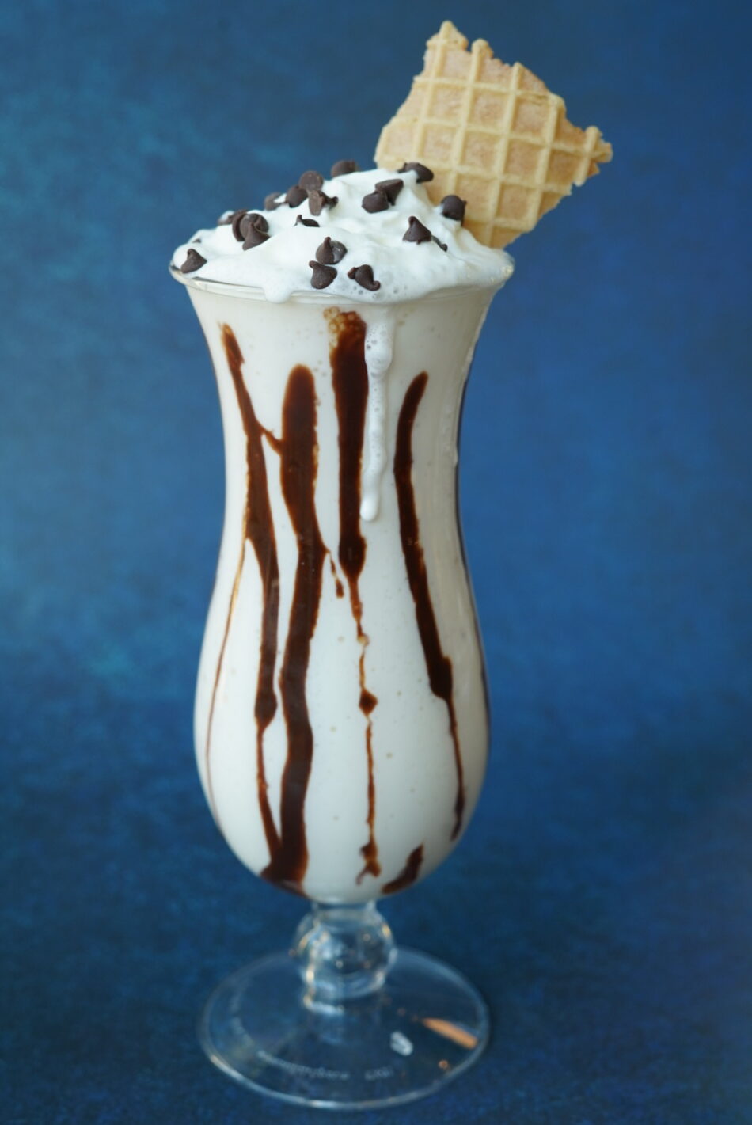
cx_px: 376
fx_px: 1564
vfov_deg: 39.6
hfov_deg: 27.0
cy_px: 562
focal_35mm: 50
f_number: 5.6
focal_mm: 50
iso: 320
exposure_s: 1/30
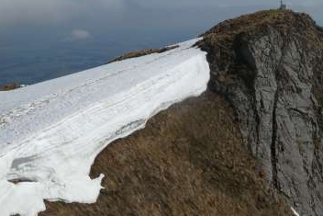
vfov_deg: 27.0
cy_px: 99
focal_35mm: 50
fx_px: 449
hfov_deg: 39.6
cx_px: 163
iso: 80
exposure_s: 1/800
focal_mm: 8.4
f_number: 5.6
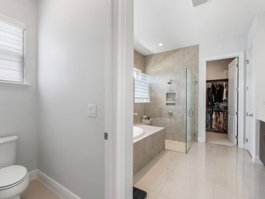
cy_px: 103
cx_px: 124
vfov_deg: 74.7
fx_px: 130
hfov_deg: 90.9
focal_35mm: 17
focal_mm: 10
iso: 320
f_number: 20
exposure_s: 1.5
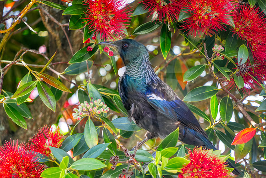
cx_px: 133
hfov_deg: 4.3
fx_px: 3547
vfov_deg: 2.9
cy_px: 89
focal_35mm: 480
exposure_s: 1/320
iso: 250
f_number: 4.5
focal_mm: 175.9
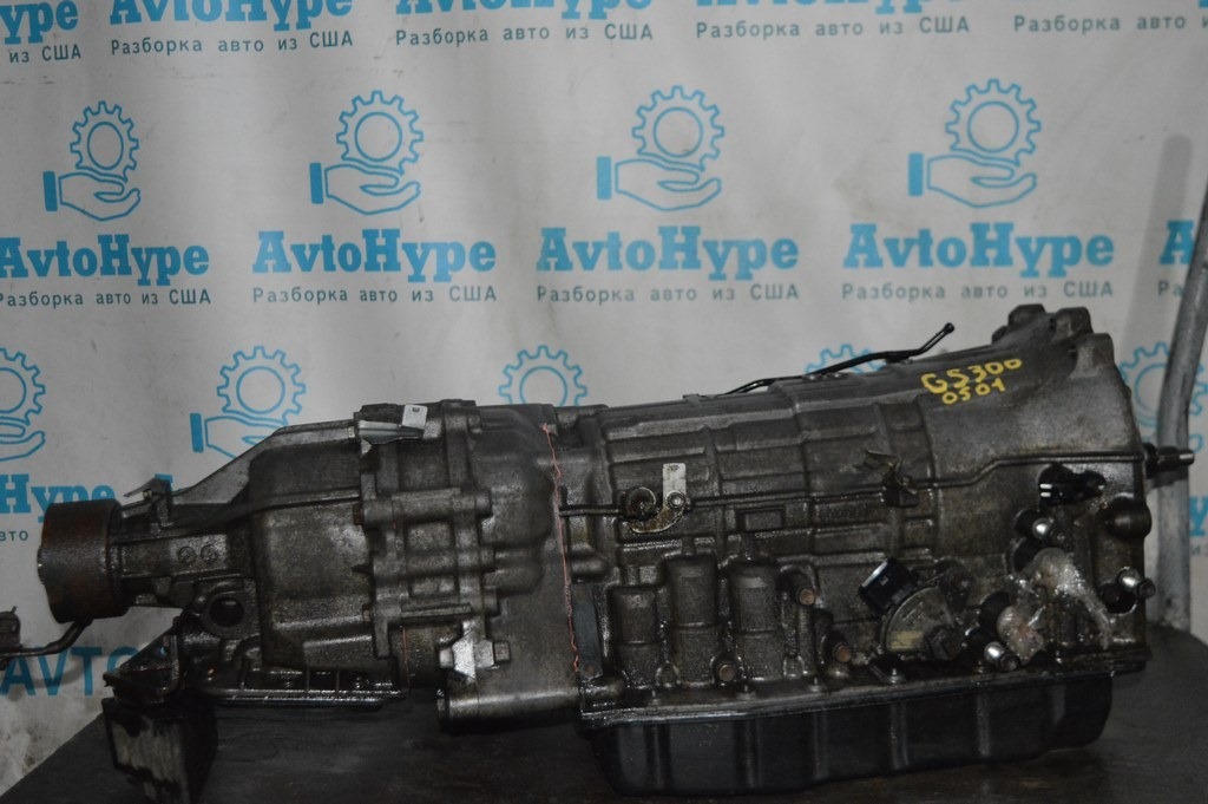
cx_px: 604
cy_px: 402
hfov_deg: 45.0
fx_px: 1458
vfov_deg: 30.8
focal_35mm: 44
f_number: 4.2
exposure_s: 1/60
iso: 3200
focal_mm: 29
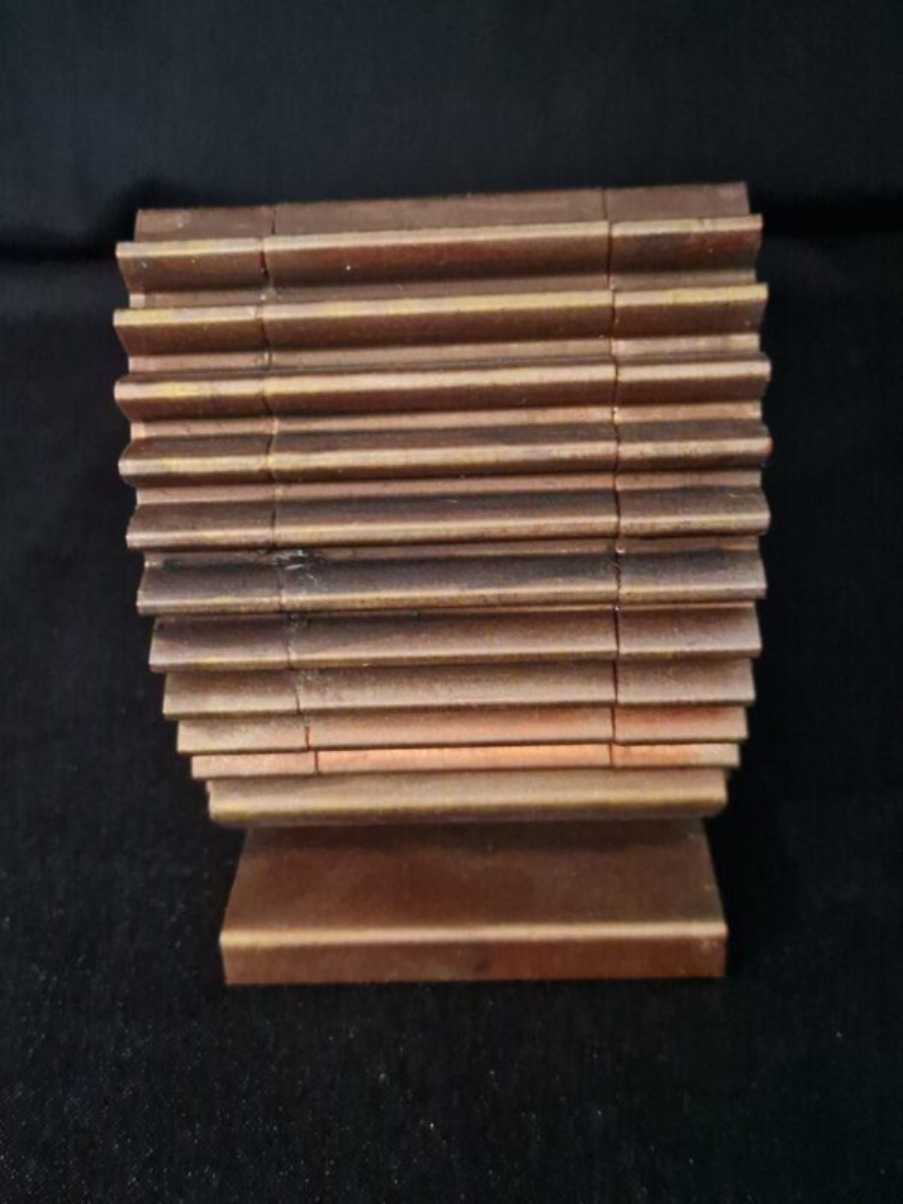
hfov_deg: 58.9
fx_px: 800
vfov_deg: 73.9
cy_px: 602
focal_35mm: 23
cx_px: 452
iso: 640
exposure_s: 1/17
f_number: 1.8
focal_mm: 5.4
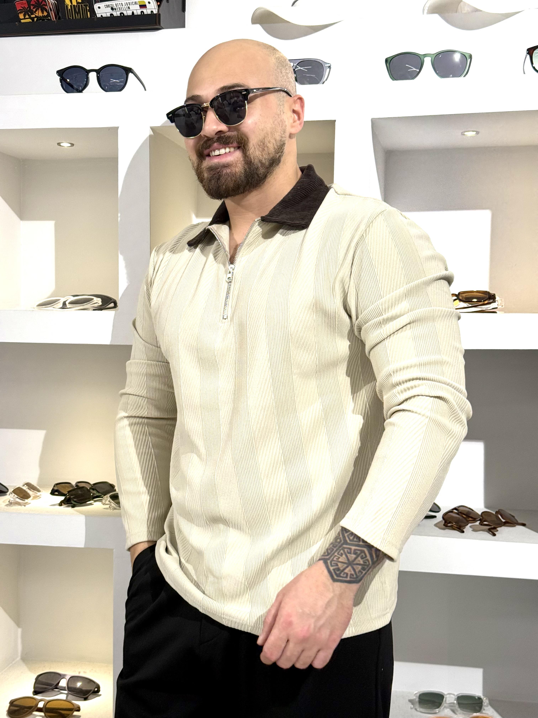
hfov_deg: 30.3
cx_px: 269
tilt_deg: -2.2
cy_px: 359
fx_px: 995
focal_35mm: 48
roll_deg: -1.0
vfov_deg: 39.7
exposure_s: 1/100
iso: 64
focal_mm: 6.76
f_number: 1.78
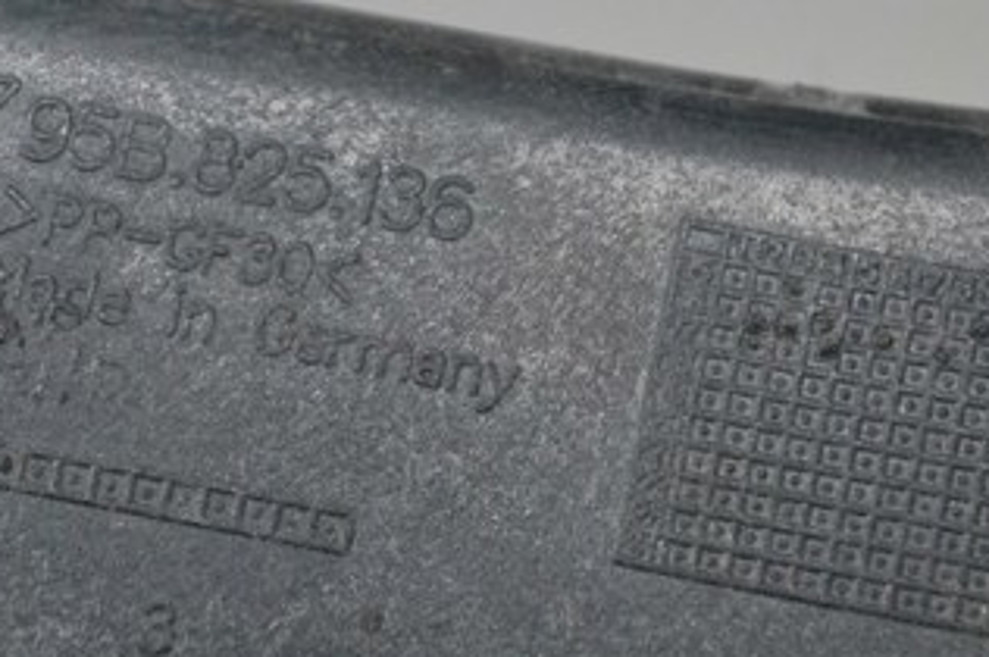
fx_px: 4583
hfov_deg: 12.3
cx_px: 282
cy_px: 416
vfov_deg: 8.2
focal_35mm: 167
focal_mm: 55
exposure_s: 1/200
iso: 3200
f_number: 5.6
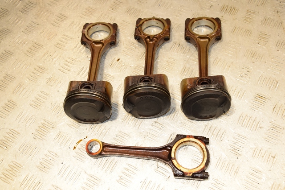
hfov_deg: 46.4
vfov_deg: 31.9
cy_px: 95
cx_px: 142
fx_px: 332
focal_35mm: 42
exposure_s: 1/200
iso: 800
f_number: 6.3
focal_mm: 28
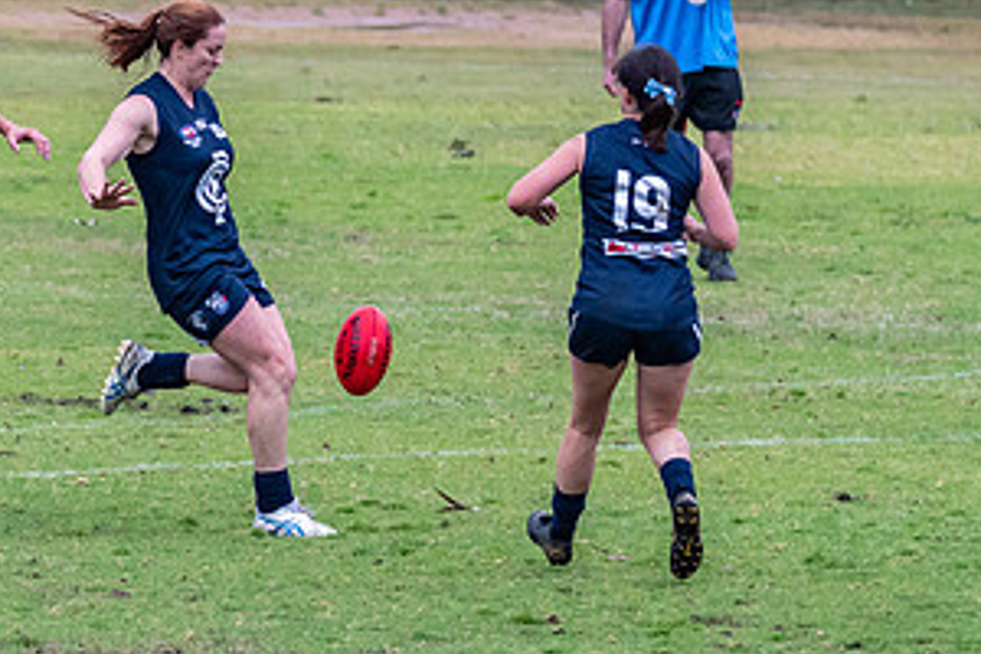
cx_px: 237
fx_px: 22343
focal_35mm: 820
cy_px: 487
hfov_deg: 2.5
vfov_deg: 1.7
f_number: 7.1
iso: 1250
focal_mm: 240
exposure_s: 1/2000
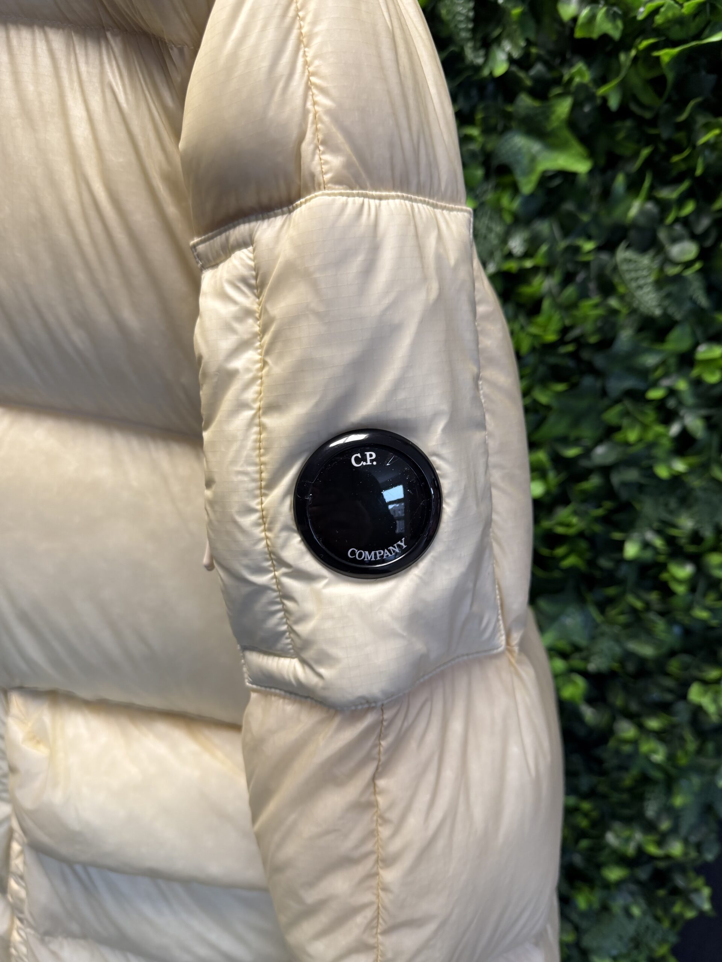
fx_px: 667
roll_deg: -3.2
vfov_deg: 71.6
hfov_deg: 56.8
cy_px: 481
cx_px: 361
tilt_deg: -21.4
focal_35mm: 24
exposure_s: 1/50
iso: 160
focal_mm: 6.76
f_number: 1.78
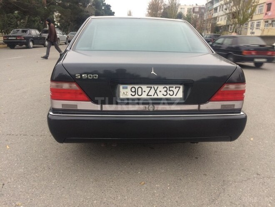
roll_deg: +0.3
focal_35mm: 29
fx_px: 230
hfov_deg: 61.7
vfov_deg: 48.2
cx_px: 138
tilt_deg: -19.7
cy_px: 104
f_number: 2.2
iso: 64
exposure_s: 1/100
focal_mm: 4.15
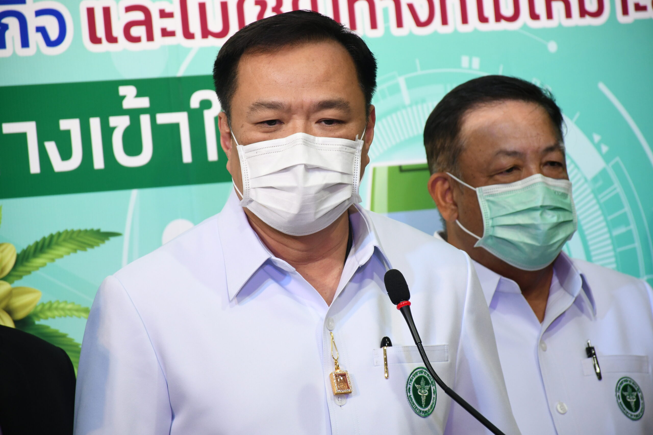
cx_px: 326
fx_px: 3809
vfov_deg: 6.5
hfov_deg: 9.8
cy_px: 218
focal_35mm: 210
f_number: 5.6
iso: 1250
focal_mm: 140
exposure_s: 1/160
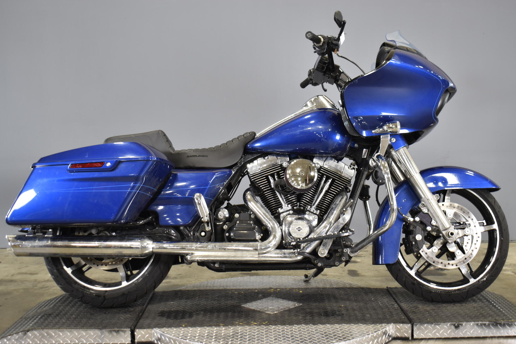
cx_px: 263
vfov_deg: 28.4
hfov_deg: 41.5
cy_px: 169
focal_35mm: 48
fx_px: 681
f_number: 4.2
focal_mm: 31
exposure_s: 1/15
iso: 400
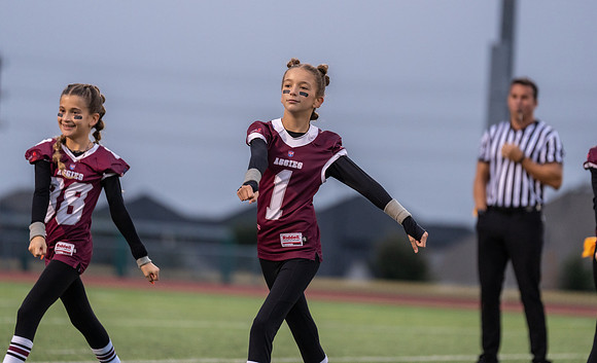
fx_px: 3679
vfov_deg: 5.7
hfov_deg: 9.3
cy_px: 142
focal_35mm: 228
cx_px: 291
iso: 2000
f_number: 2.8
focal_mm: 200
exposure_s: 1/1250
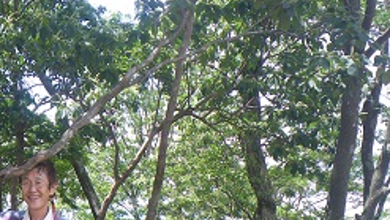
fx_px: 662
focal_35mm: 64
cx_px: 54
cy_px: 256
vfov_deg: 18.0
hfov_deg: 31.6
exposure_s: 1/100
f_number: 3.5
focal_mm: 5
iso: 50
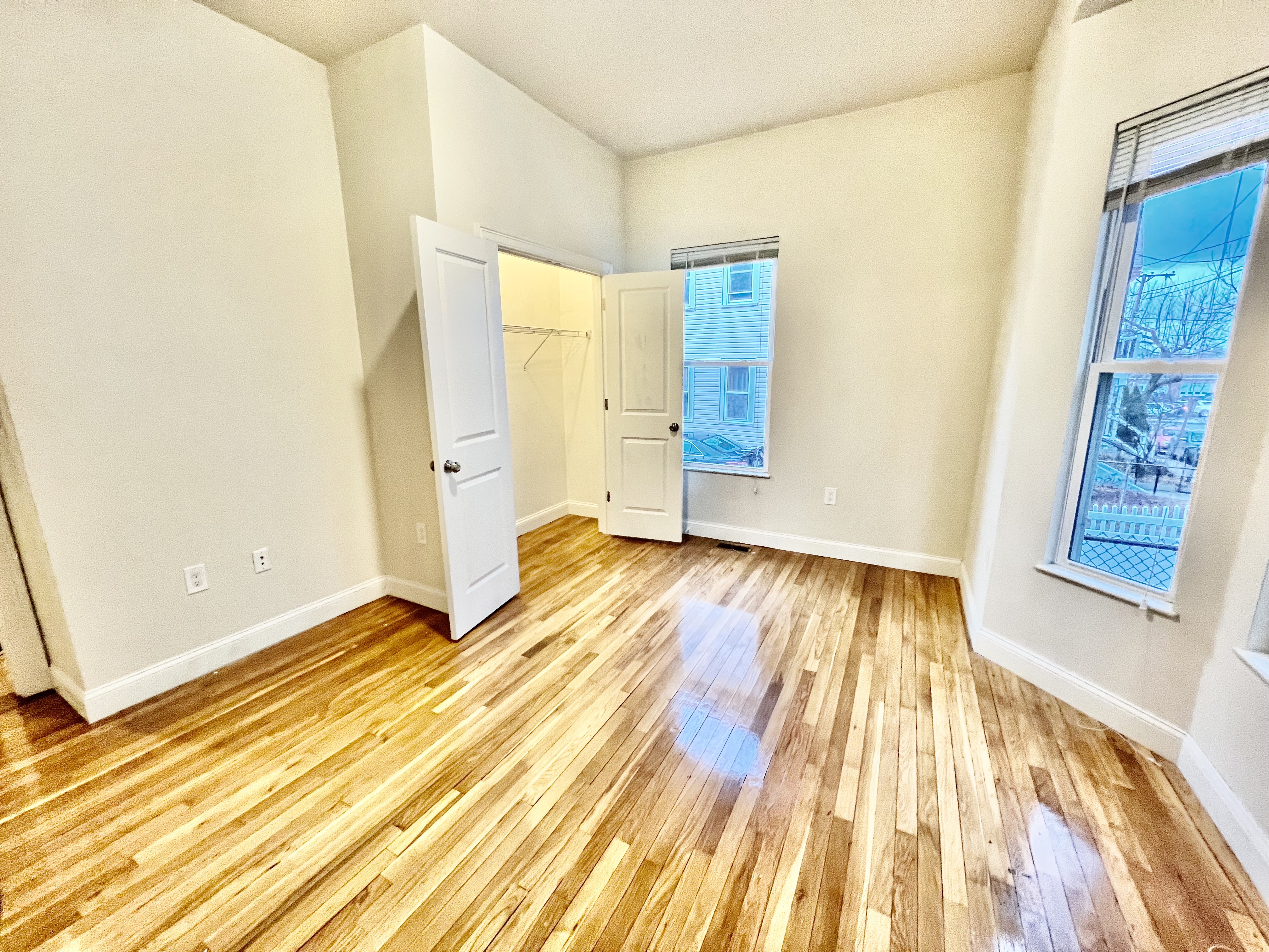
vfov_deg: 89.9
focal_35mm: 13
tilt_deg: -13.0
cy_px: 476
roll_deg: +0.3
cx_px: 634
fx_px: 477
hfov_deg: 106.2
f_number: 1.8
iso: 320
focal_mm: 1.57
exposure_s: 1/60
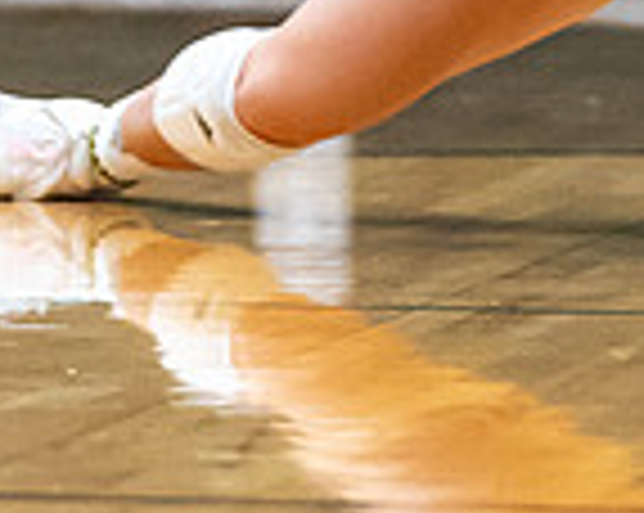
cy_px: -428
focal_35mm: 1054
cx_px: 684
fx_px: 20062
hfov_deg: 1.8
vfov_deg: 1.5
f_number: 2.8
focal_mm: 152
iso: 3200
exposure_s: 1/1250
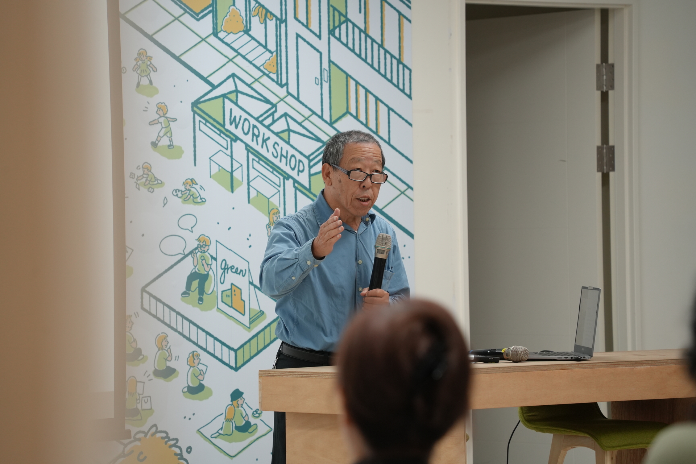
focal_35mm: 144
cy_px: 232
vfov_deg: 9.5
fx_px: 2784
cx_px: 348
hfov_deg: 14.3
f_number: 5
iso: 1000
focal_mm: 144
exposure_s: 1/160
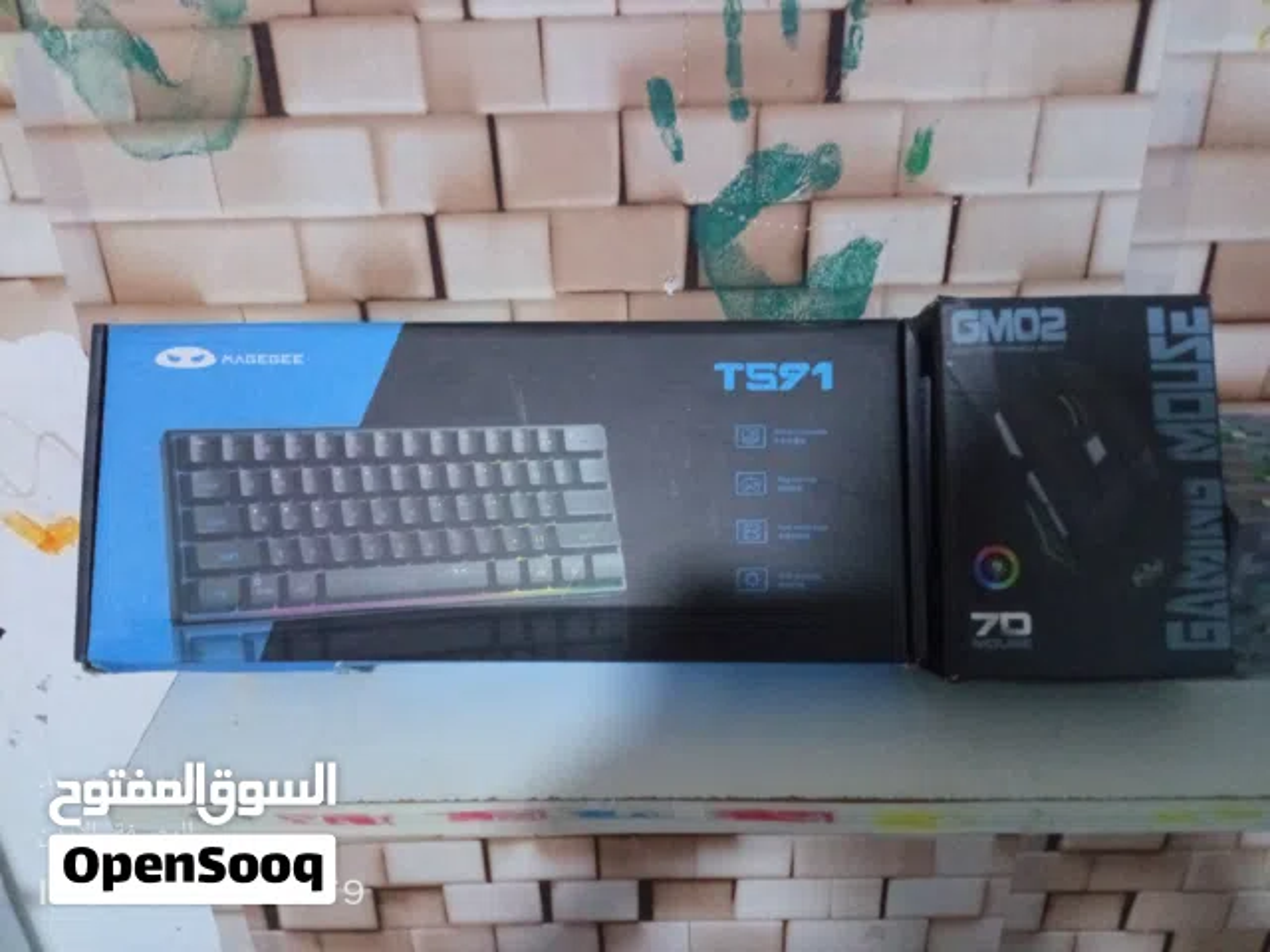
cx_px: 635
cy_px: 476
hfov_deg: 67.3
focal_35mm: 26
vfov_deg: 53.1
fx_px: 954
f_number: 1.85
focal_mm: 3.64
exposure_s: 1/20
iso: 1713
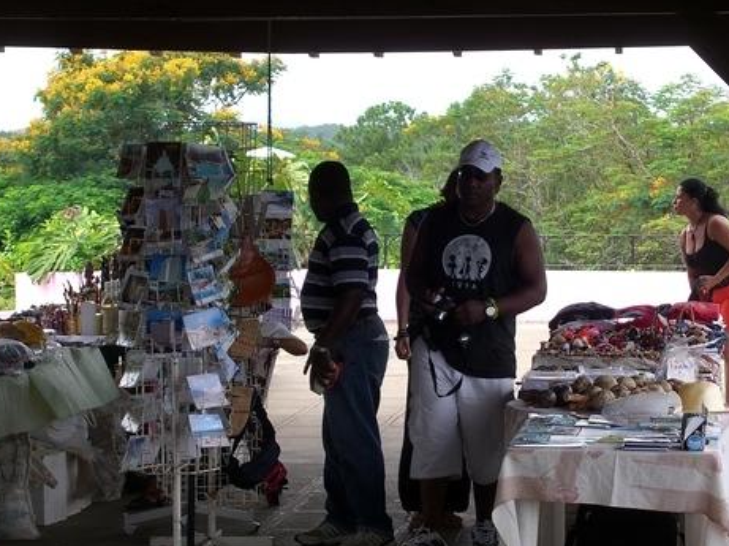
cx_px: 460
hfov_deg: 14.9
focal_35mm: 132
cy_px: 236
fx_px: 2778
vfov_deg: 11.2
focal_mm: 19.7
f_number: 4.8
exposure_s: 1/160
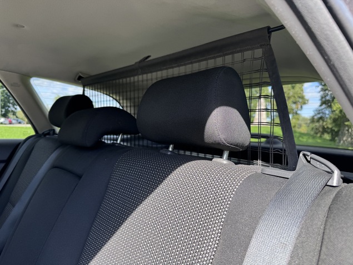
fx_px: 245
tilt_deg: -1.3
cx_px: 176
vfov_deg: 56.8
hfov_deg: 71.6
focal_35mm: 24
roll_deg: -2.7
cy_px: 132
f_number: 1.78
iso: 80
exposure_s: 1/318
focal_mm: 6.76
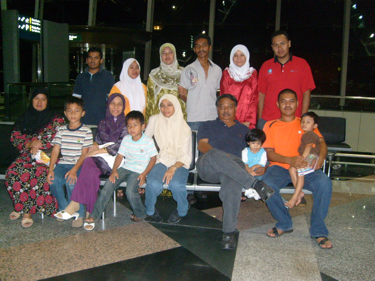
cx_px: 188
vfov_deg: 40.7
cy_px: 140
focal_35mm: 35
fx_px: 379
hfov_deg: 52.6
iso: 400
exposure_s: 1/45
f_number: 2.8
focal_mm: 5.8
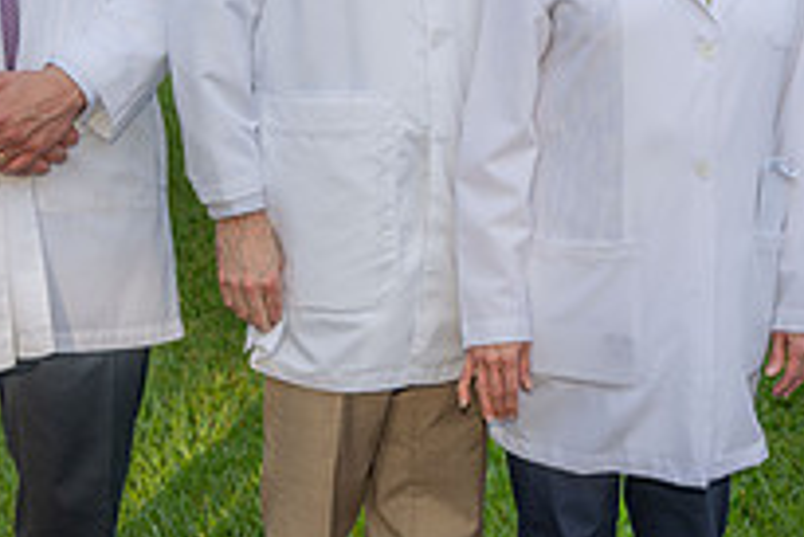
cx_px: 667
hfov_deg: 21.8
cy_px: 25
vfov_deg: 14.7
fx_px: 2056
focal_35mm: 92
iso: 64
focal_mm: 32.5
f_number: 5
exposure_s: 1/160
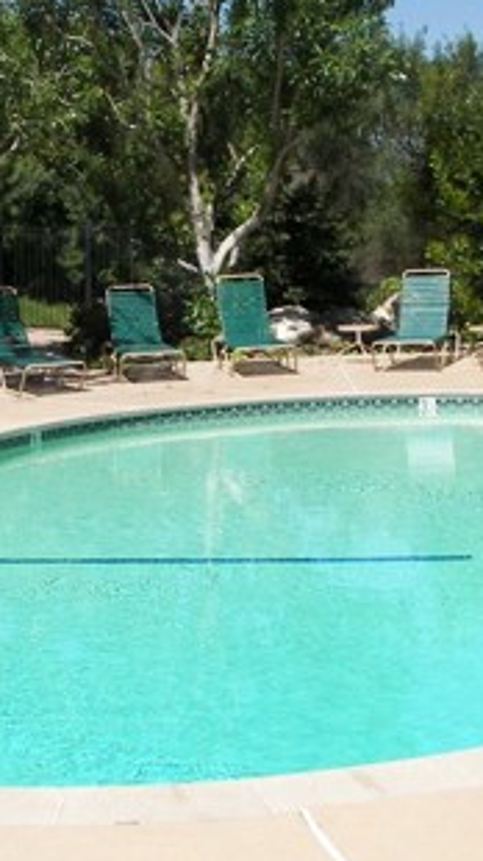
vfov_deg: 26.2
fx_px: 1847
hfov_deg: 14.9
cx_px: 153
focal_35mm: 81
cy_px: 358
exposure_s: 1/640
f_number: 4
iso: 50
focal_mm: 6
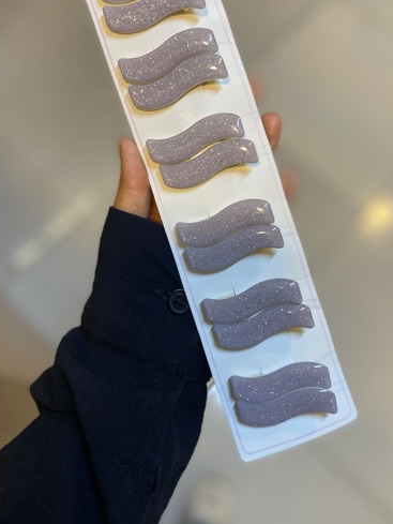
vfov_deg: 53.8
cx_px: 214
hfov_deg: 41.8
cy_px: 230
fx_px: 514
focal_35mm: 34
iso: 64
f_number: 1.8
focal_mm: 4.25
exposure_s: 1/100
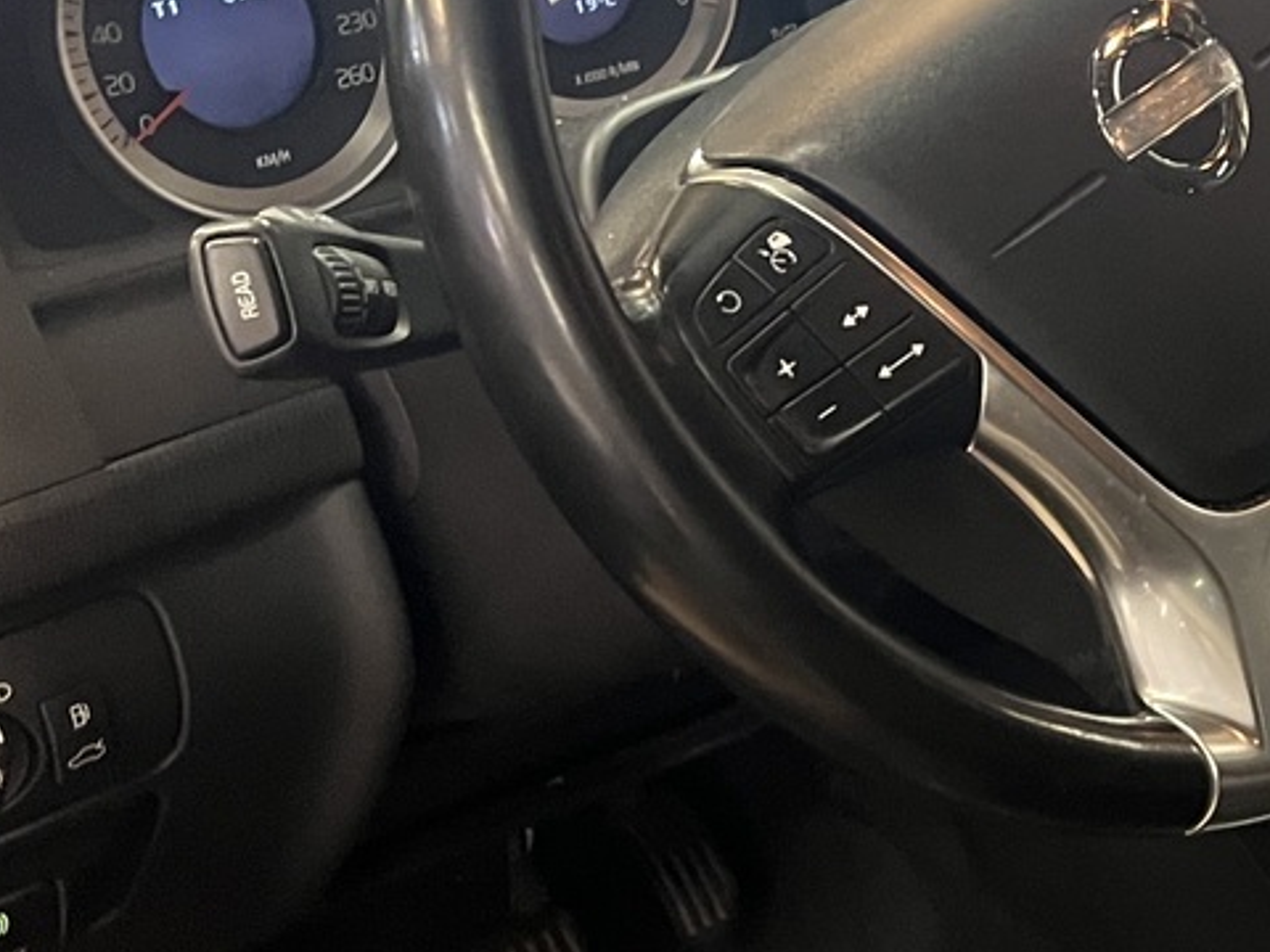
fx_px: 2862
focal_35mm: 78
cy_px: 518
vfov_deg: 18.9
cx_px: 1233
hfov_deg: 24.1
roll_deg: +0.6
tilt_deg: -26.8
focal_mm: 5.1
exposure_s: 1/33
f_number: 1.6
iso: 500
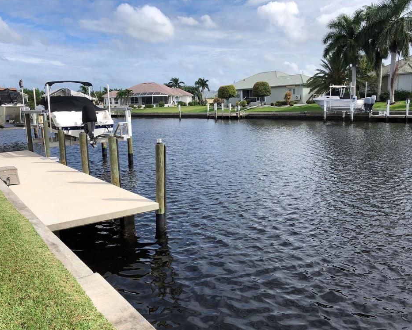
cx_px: 208
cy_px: 168
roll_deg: +3.6
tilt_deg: -8.4
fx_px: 366
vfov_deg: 48.5
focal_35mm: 30
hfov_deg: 58.8
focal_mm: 4
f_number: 1.8
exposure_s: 1/2000
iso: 20
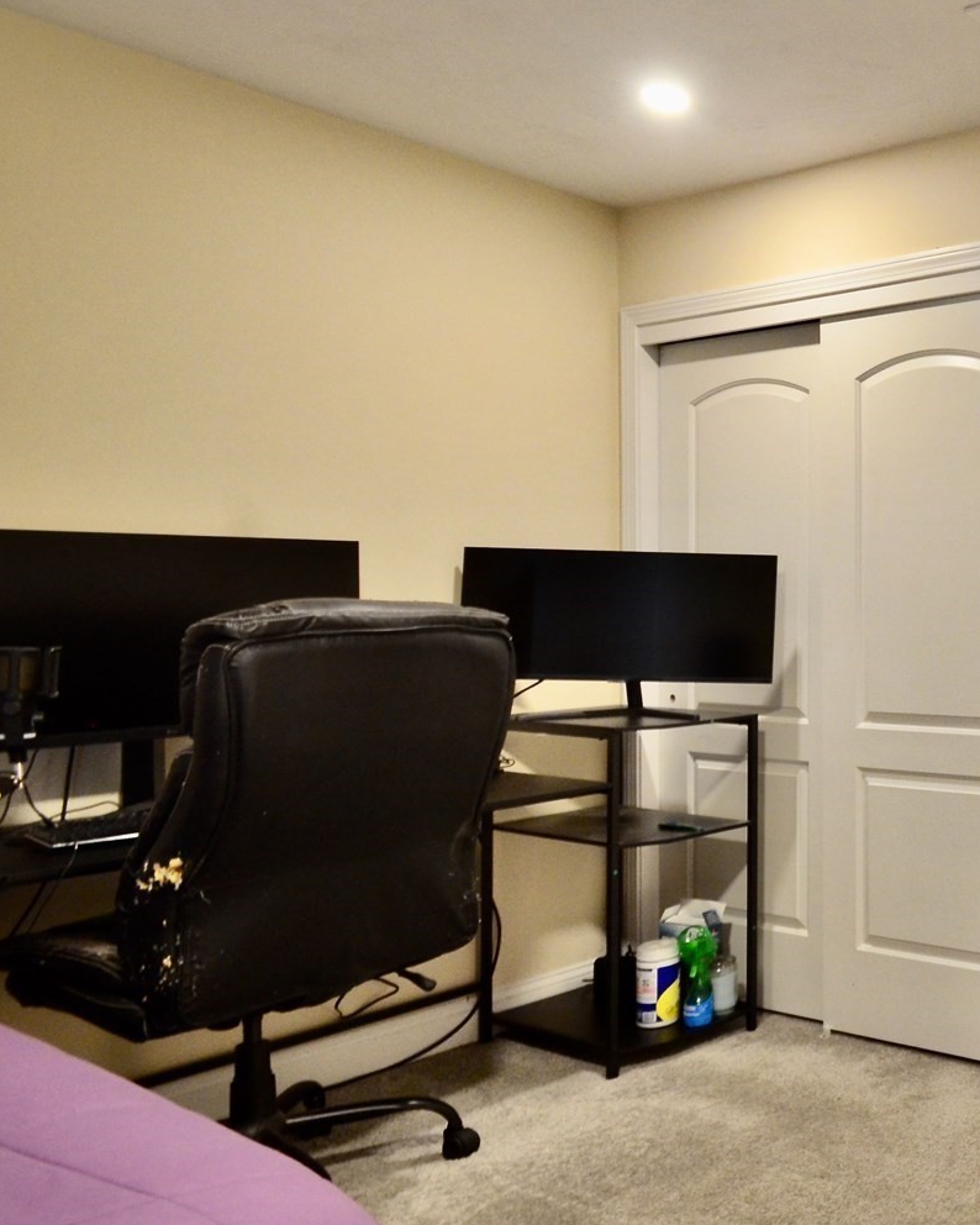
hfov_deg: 36.4
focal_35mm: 29
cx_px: 1218
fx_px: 1051
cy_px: 596
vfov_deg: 60.4
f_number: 8
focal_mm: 10
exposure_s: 1/10
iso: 1600
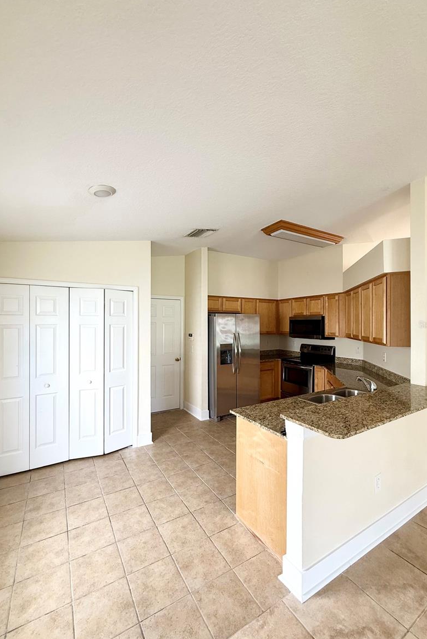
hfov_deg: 77.3
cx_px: 210
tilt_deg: +0.5
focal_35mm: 15
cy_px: 324
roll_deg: -0.6
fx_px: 267
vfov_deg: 100.4
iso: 160
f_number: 2.2
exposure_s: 1/120
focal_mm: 2.22
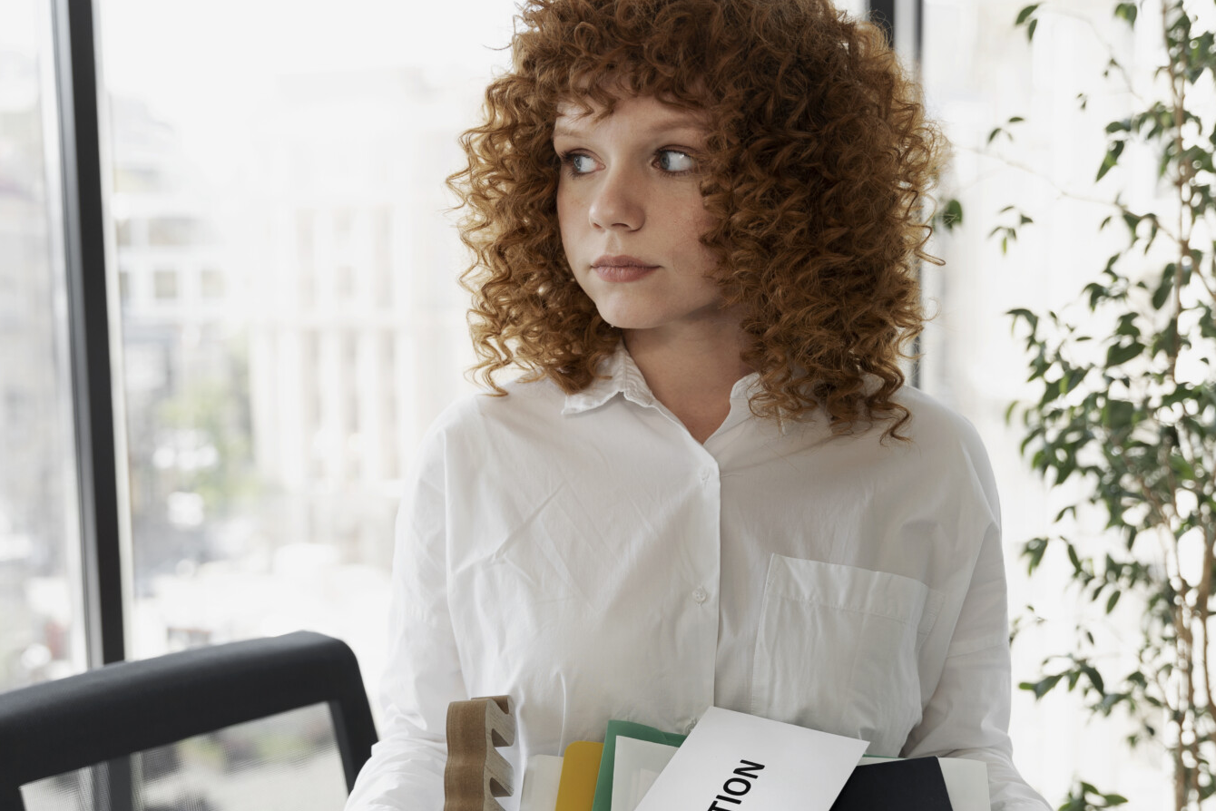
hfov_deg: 36.9
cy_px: 543
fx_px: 1824
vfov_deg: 24.9
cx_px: 601
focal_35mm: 54
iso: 250
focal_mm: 37.7
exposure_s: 1/160
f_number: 3.2
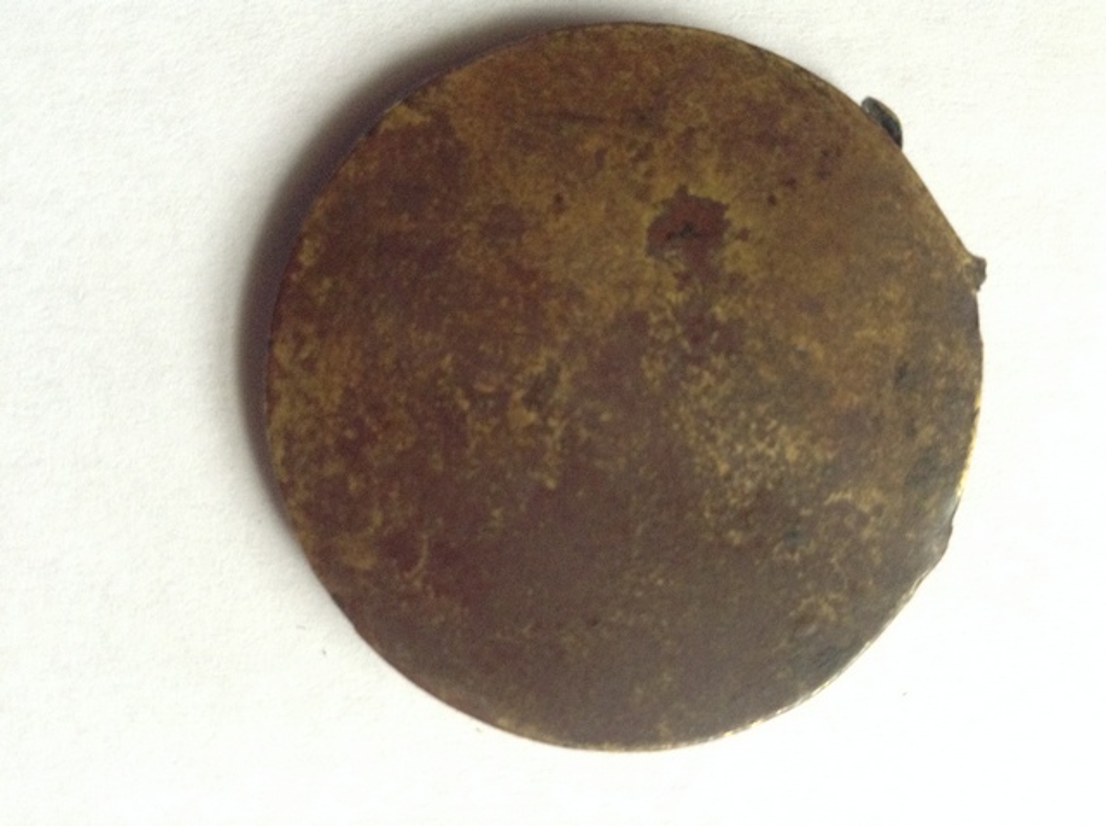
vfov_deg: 42.8
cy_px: 413
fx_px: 1053
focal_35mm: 33
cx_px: 553
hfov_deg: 55.4
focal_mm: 3.3
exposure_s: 1/25
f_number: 2.4
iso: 200
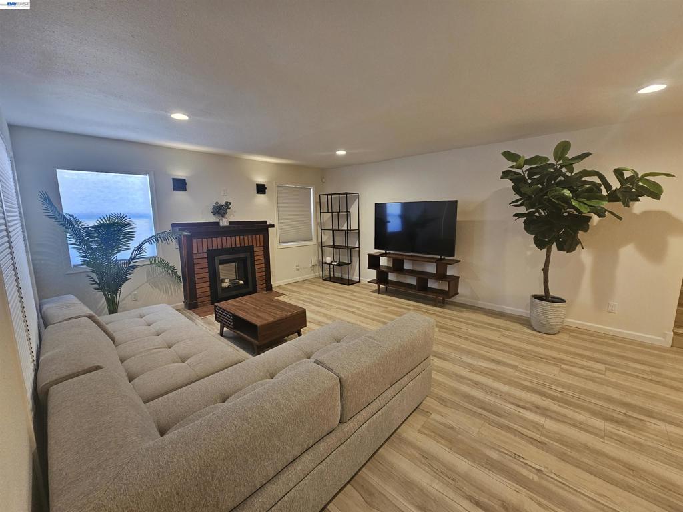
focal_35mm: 13
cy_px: 256
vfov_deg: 89.9
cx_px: 342
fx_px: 256
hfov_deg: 106.2
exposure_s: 1/60
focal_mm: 2.2
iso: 160
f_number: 2.2
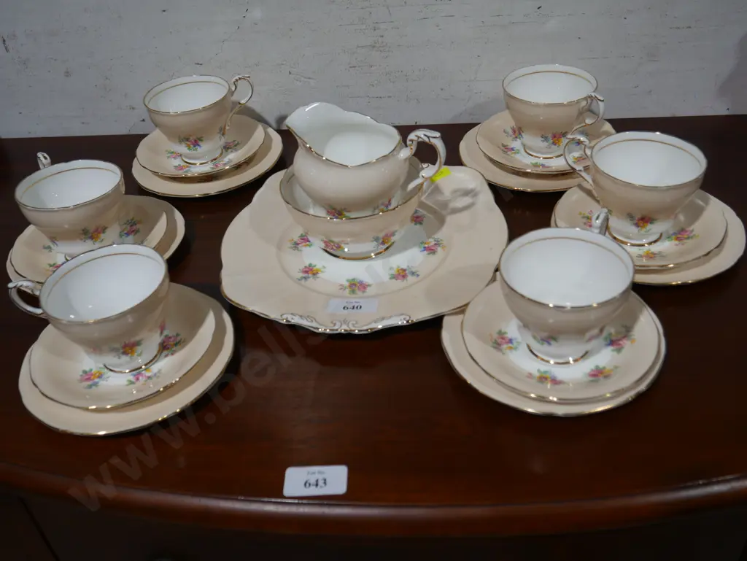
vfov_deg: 39.7
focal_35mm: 36
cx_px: 374
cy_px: 280
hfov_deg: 51.3
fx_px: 777
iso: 200
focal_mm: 18
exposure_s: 1/100
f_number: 4
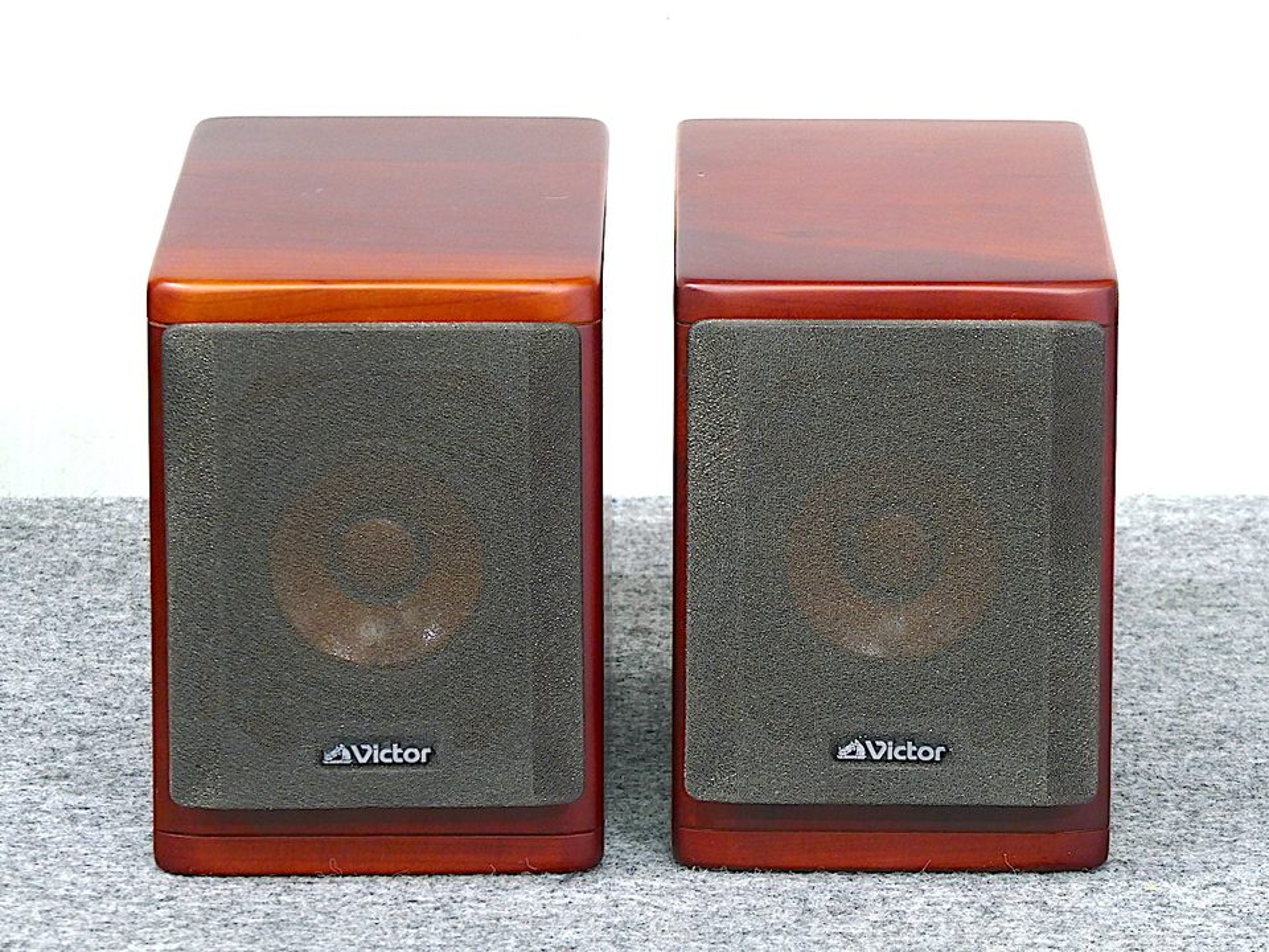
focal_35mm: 214
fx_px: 7845
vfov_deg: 6.9
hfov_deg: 9.2
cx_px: 634
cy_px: 476
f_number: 5.6
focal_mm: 38.4
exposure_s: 1/5
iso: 200
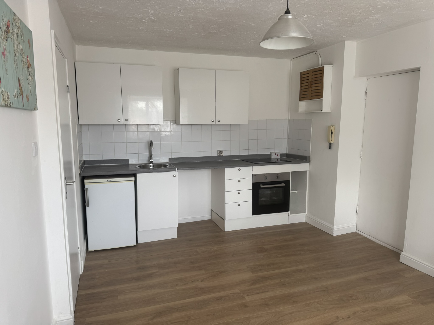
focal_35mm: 24
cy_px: 162
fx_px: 301
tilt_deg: -7.6
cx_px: 217
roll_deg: +0.4
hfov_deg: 71.6
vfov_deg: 56.8
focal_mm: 6.76
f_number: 1.78
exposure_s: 1/121
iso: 80
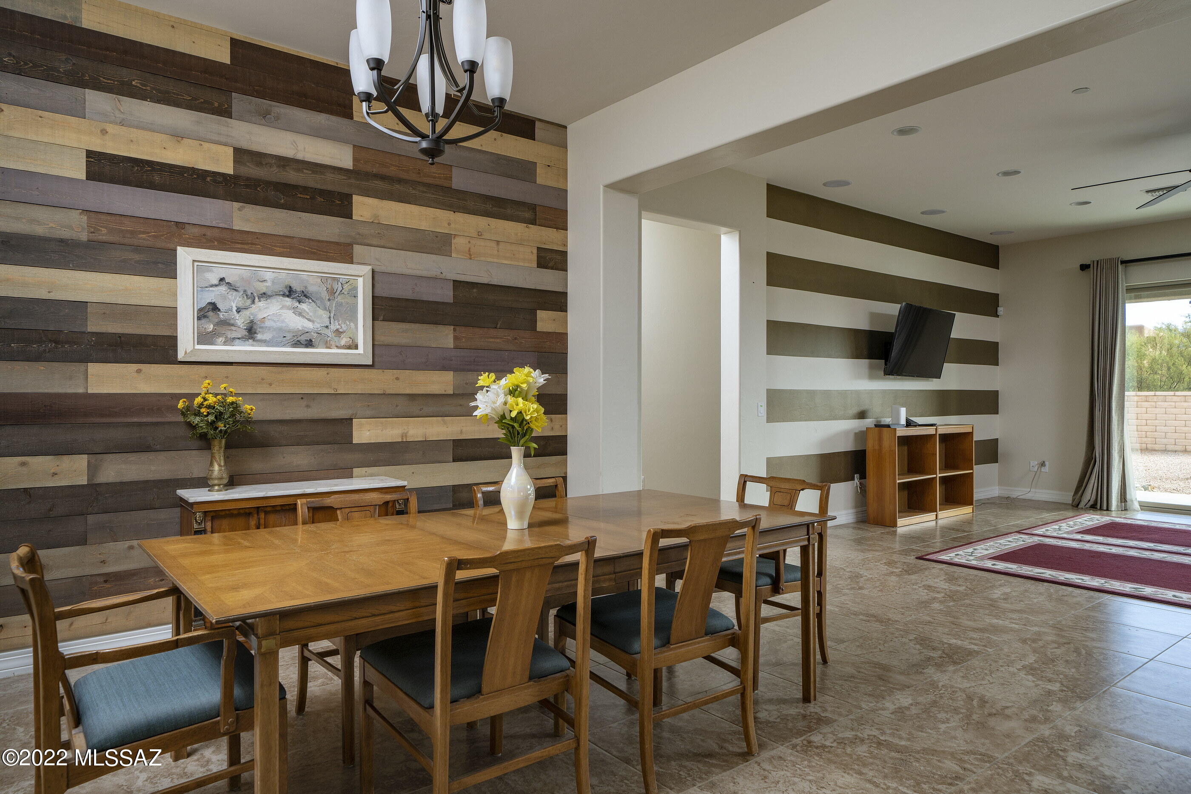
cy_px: 397
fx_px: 695
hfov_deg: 81.2
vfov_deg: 59.5
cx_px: 596
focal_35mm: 21
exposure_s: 1/20
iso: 200
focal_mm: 21
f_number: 7.1
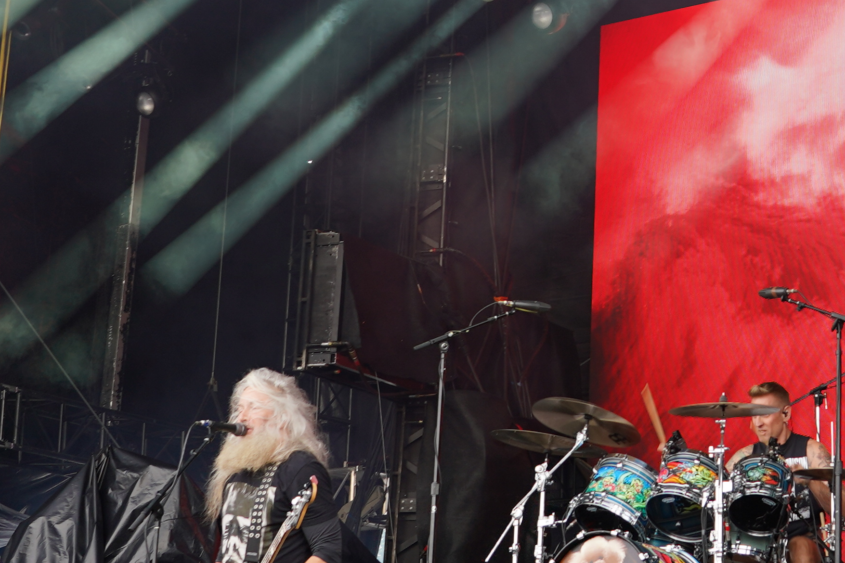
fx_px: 2488
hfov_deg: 19.1
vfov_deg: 12.6
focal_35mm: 106
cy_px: -92
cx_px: 637
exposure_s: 1/80
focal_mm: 31
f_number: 5.6
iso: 100
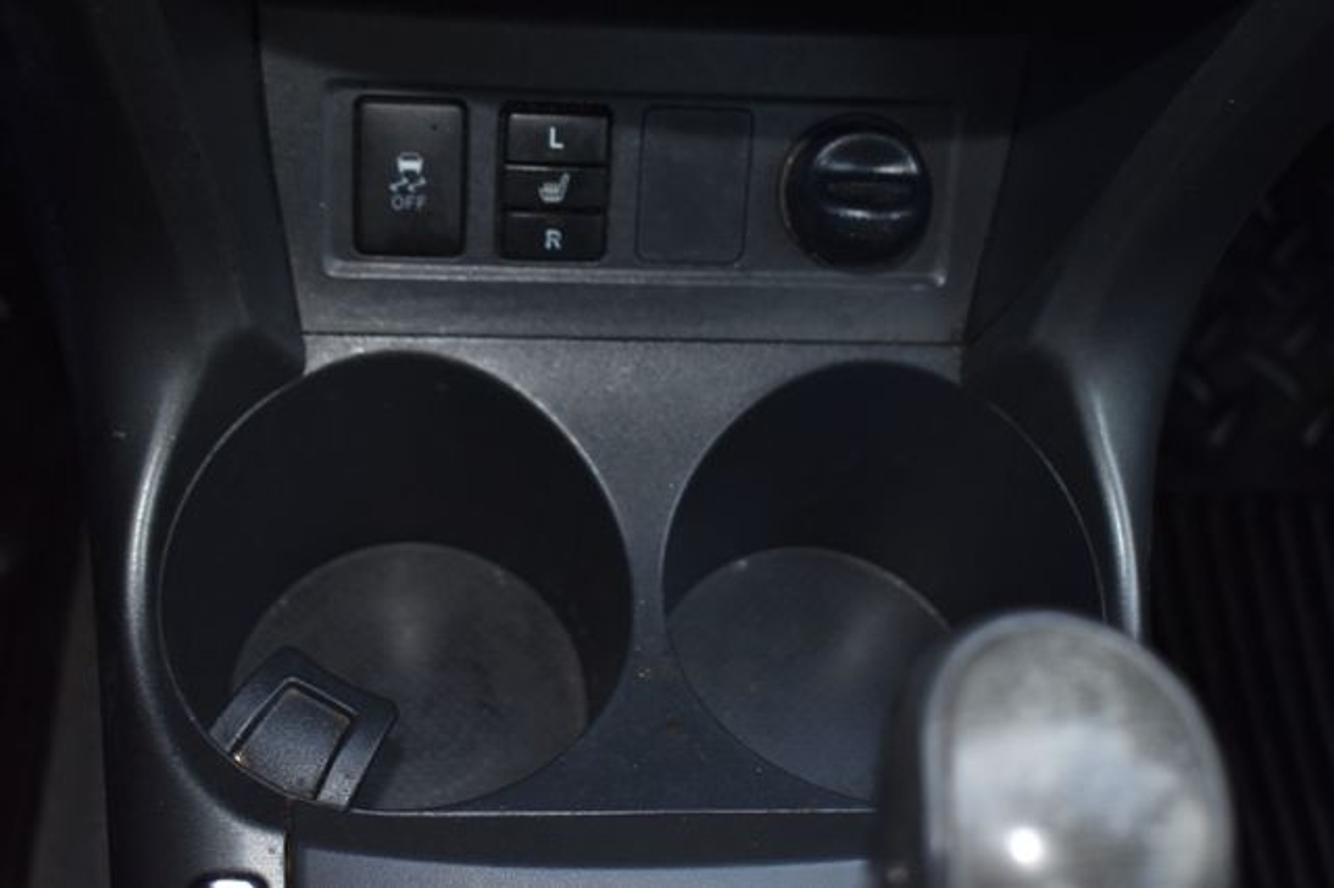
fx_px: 1944
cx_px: 667
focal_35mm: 52
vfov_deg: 25.7
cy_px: 444
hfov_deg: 37.9
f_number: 5
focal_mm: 35
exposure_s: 1/100
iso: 800
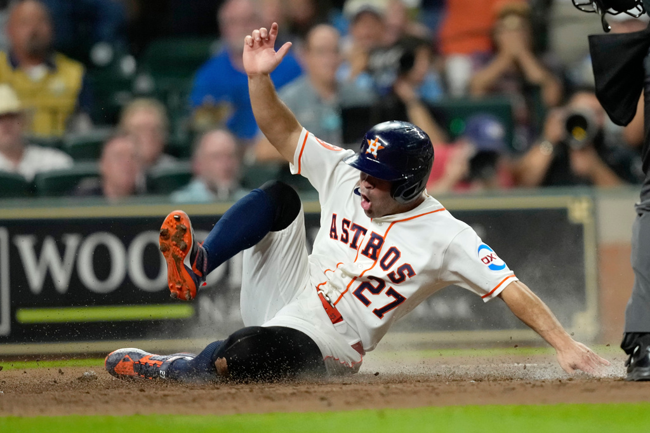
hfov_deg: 5.2
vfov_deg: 3.4
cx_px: 325
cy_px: 216
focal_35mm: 400
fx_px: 7219
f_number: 2.8
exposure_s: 1/2500
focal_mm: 400
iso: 4000
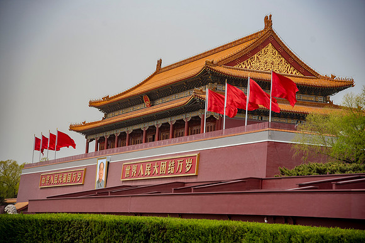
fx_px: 862
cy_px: 122
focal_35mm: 85
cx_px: 182
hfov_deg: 23.9
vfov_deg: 16.1
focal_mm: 85
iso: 160
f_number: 4.5
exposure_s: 1/800
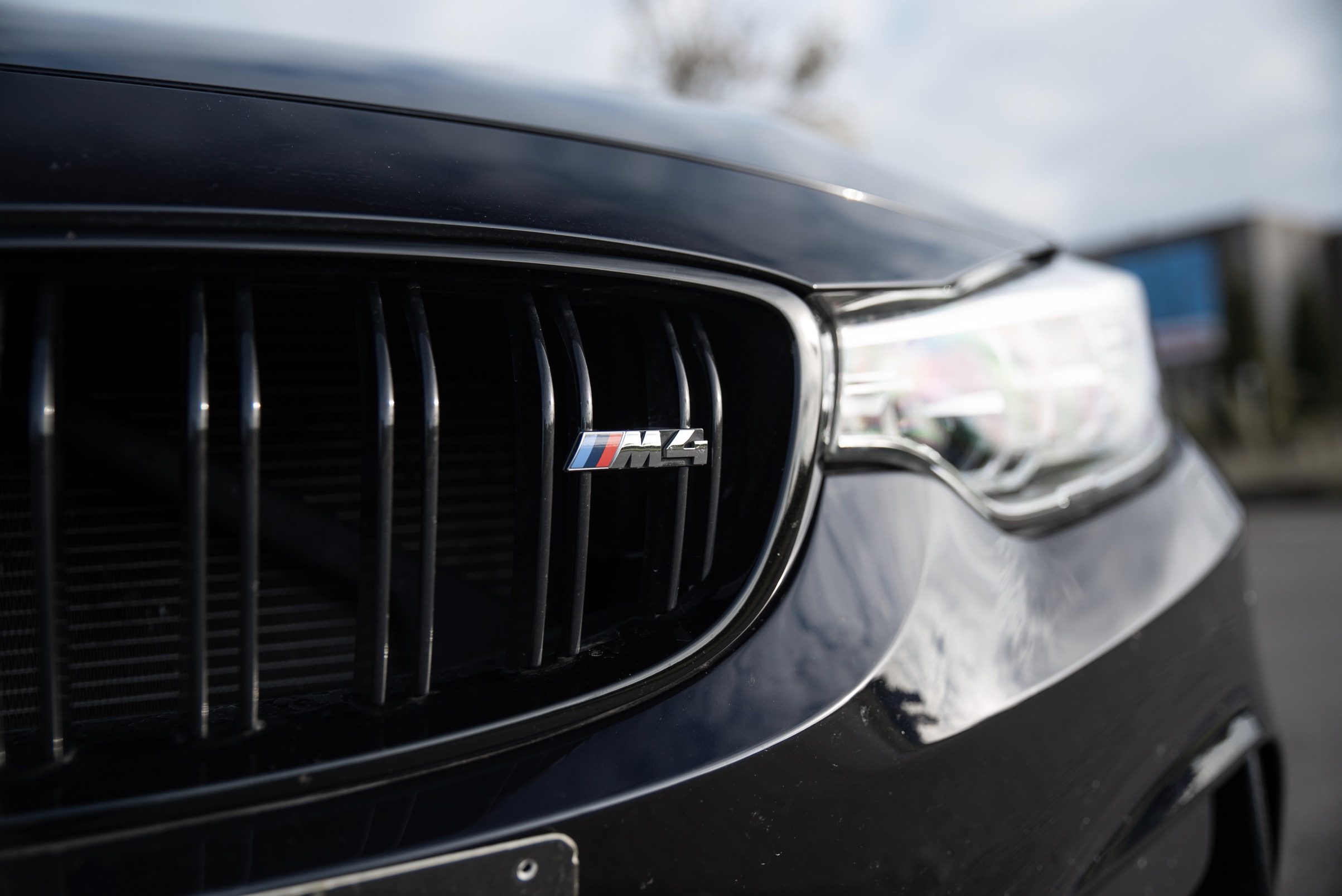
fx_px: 1342
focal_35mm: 36
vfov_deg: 36.9
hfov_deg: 53.1
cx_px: 671
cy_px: 448
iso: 100
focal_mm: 36
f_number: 2.8
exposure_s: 1/400
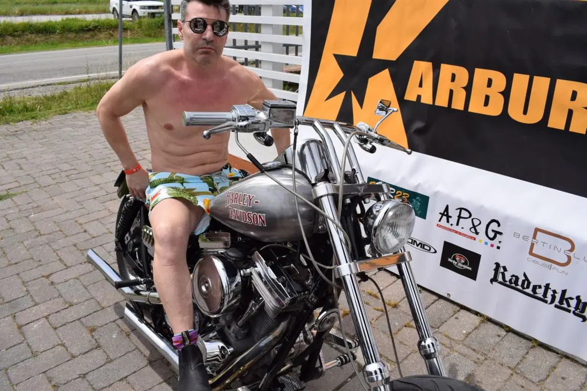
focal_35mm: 27
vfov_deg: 47.9
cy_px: 196
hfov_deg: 67.4
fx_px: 440
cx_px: 294
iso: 200
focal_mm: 18
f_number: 11
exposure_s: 1/500
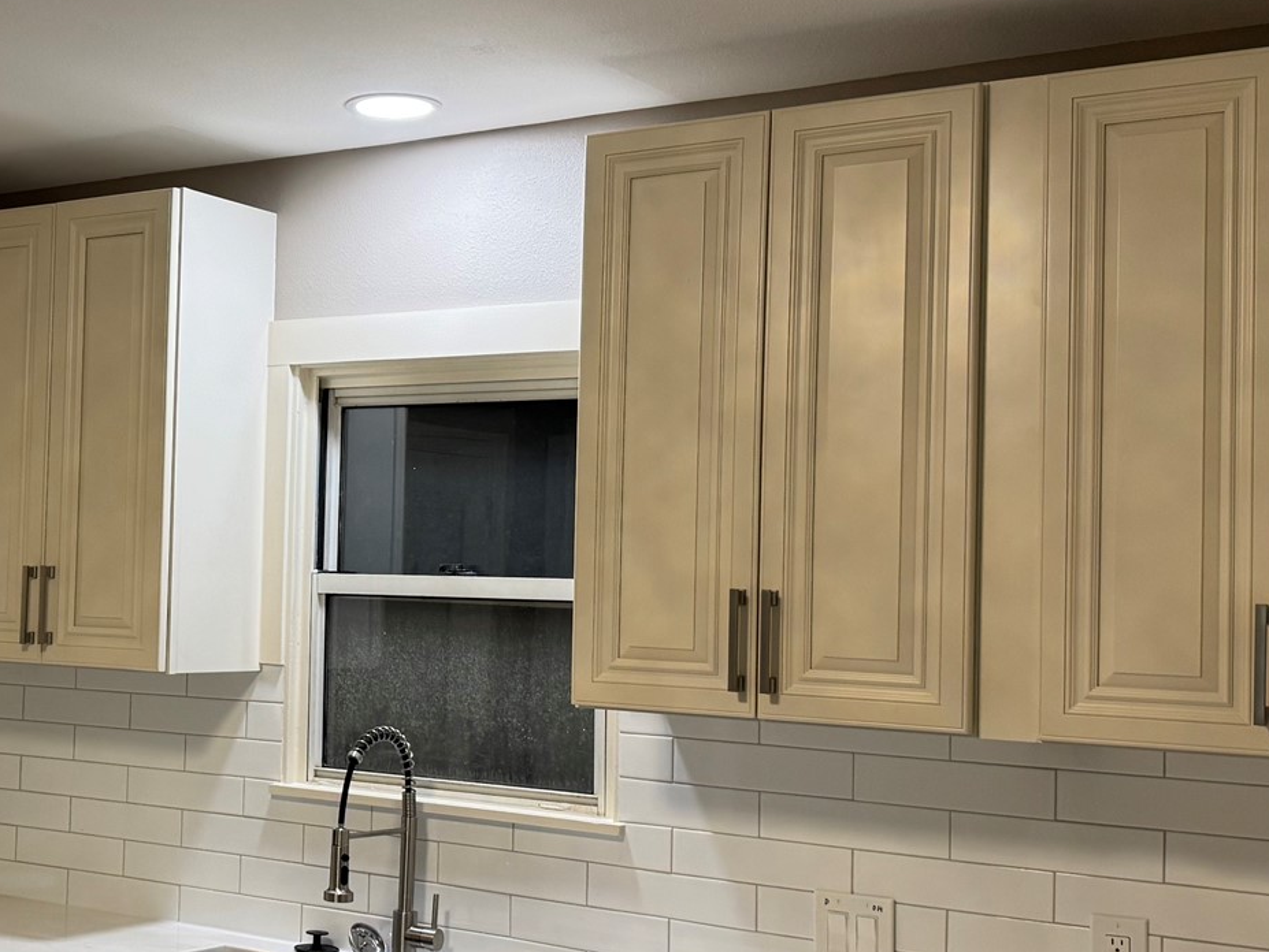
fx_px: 1944
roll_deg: -2.3
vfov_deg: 27.5
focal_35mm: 53
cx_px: 215
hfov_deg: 34.8
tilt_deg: +1.3
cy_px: 505
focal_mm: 6.76
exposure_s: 1/120
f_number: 1.78
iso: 200
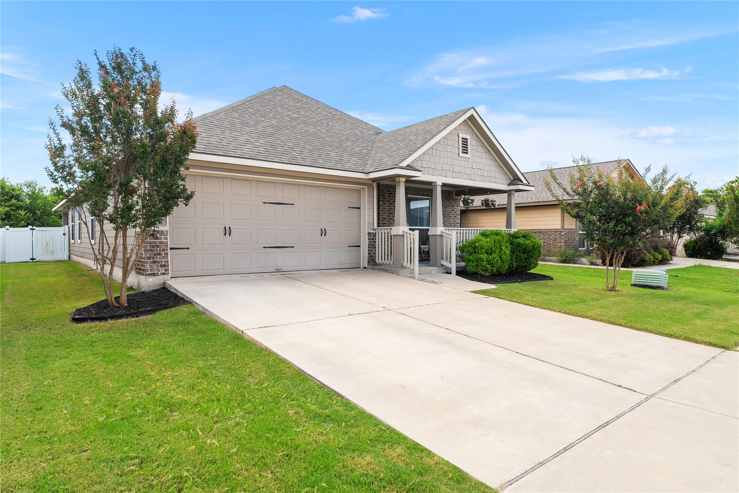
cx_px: 370
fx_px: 431
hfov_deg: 81.2
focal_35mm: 21
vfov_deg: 59.5
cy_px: 246
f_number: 10
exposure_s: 1/80
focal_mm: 21
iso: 250
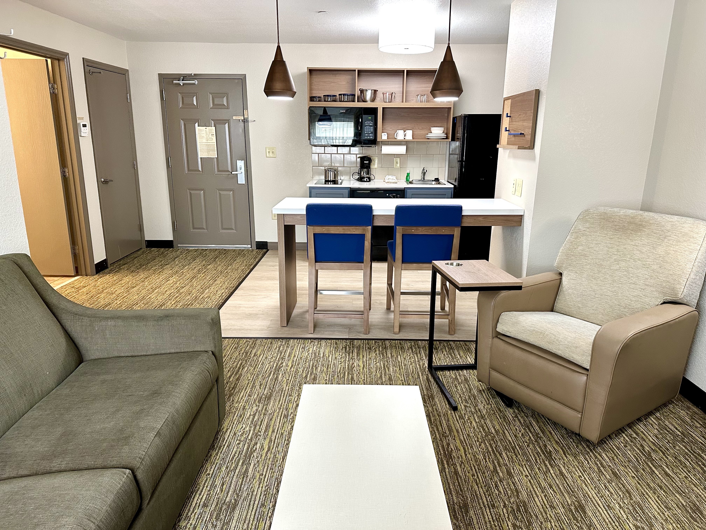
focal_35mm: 24
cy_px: 265
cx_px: 353
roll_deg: -0.6
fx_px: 489
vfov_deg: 56.8
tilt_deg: -15.2
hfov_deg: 71.6
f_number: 1.78
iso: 320
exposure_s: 1/60
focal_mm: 6.86
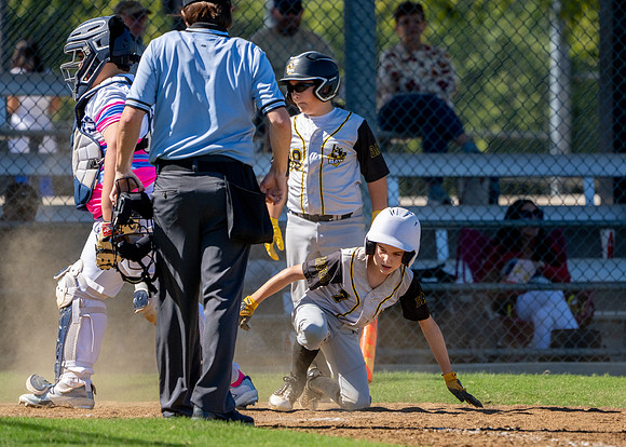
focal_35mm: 424
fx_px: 7545
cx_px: 403
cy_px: 253
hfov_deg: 4.8
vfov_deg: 3.4
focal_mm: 330
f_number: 5.6
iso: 1000
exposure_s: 1/4000
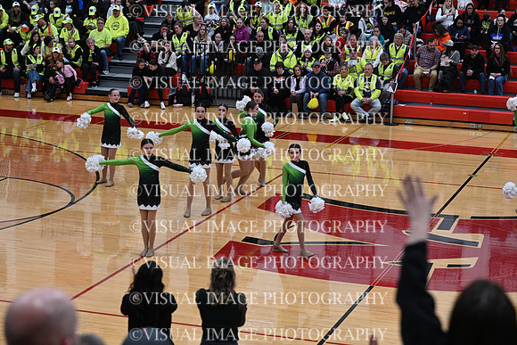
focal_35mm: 92
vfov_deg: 14.9
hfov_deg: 22.1
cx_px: 258
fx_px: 1321
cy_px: 172
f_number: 4
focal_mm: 92
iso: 4000
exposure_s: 1/400
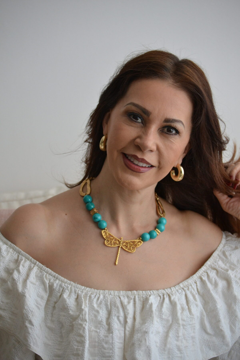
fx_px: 1290
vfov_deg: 15.9
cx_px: 120
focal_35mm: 129
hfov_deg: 10.6
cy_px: 180
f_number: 4.2
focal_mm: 86
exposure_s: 1/125
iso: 1100
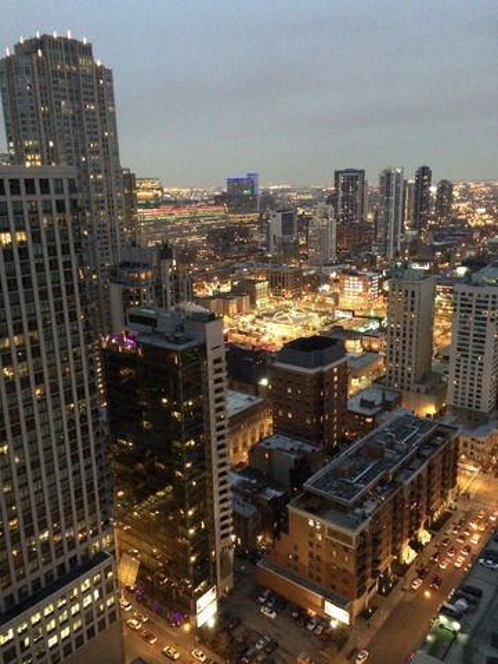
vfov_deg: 60.0
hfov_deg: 46.8
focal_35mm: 30
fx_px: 575
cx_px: 249
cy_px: 332
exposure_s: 1/15
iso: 400
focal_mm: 4.12
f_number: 2.2
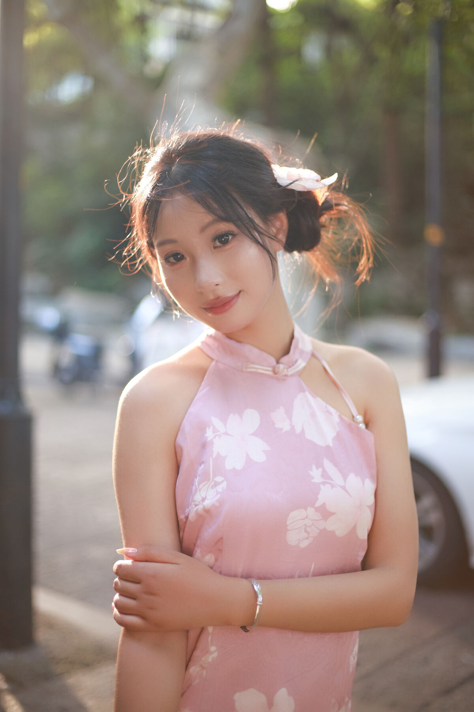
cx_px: 237
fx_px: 968
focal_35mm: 49
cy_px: 356
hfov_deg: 27.5
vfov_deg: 40.3
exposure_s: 1/200
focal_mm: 50
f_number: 1.8
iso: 640
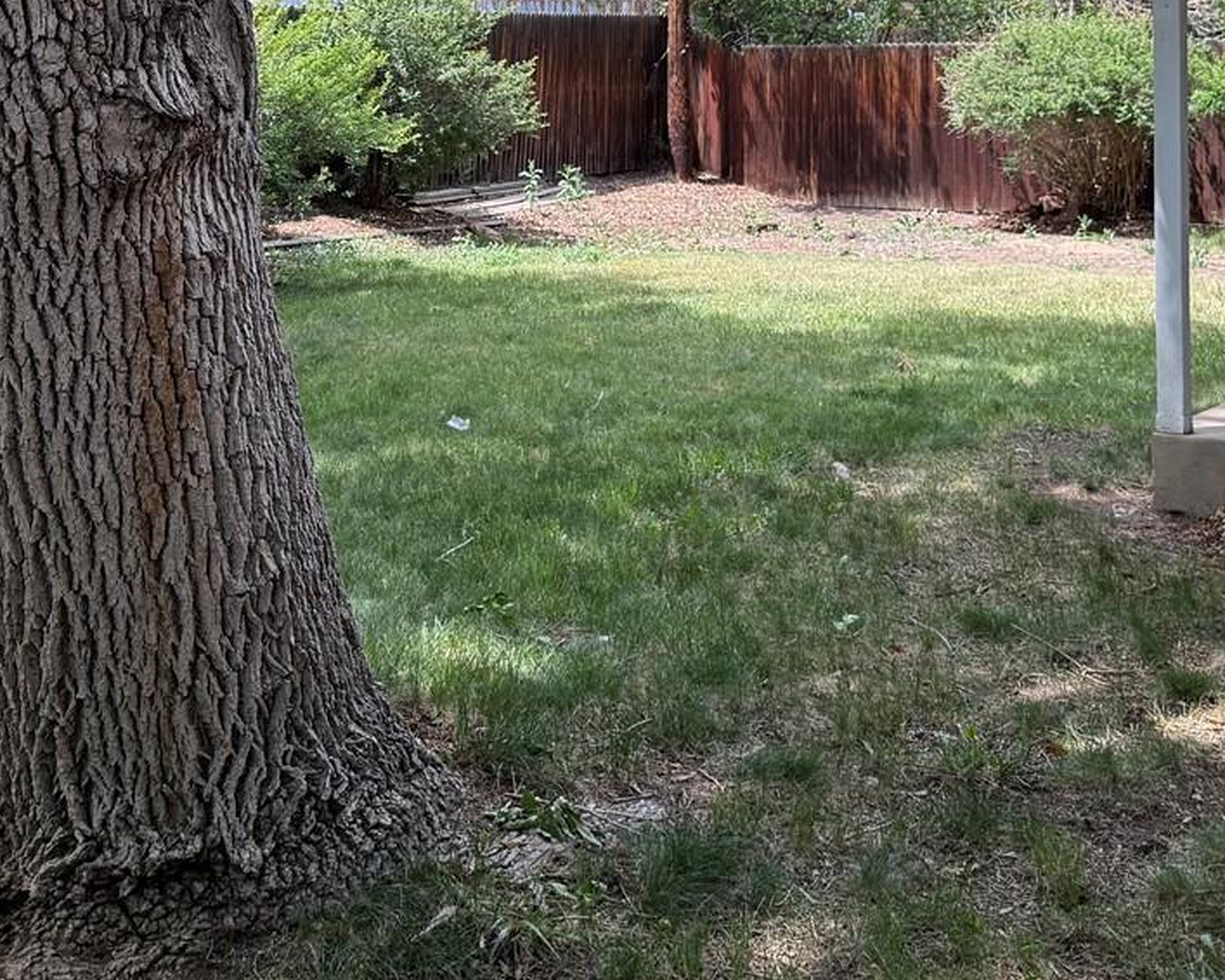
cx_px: 463
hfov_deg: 35.2
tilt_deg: +1.0
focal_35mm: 53
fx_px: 1922
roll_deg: +0.7
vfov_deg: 27.4
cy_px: 59
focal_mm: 6.76
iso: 100
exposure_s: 1/888
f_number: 1.78
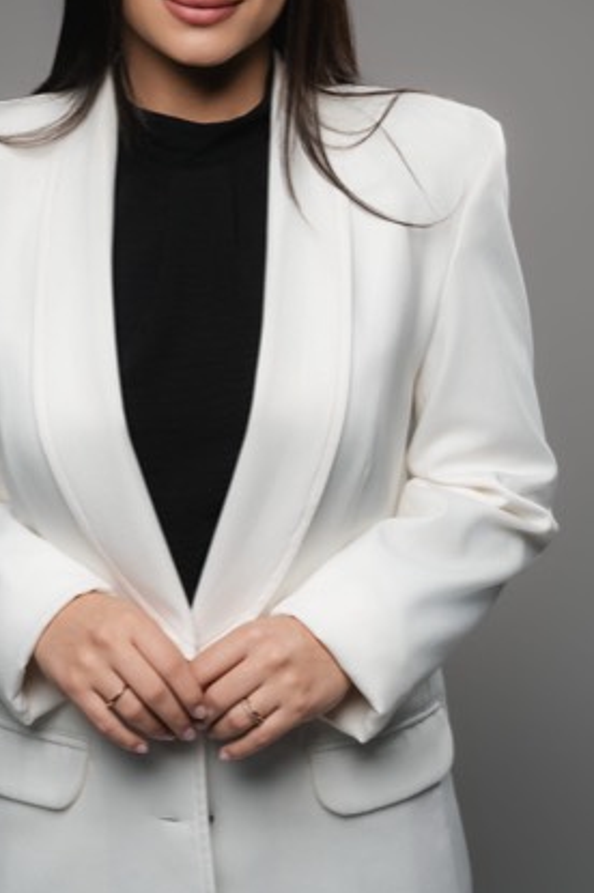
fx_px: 2033
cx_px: 195
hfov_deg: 16.6
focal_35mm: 82
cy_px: 170
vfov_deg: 24.4
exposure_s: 1/160
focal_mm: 50
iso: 250
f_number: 9
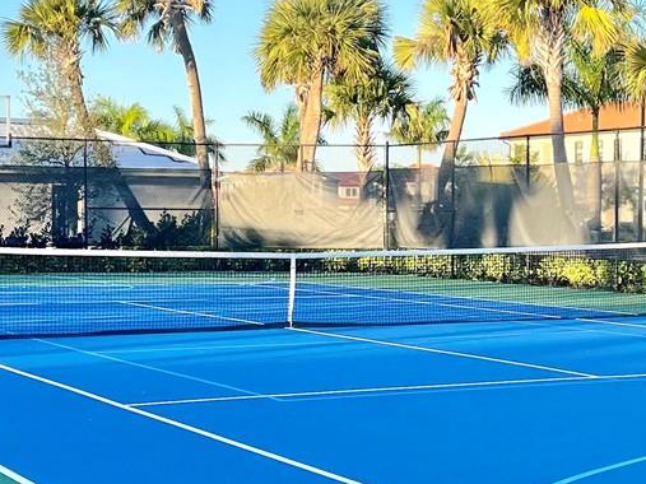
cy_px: 238
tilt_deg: -2.1
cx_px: 520
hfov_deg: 23.5
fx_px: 1530
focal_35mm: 82
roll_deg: -0.5
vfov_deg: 18.0
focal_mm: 5.1
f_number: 1.6
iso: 32
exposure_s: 1/1403
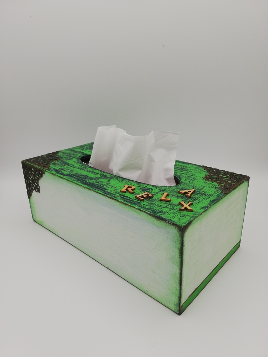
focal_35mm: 26
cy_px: 178
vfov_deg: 67.3
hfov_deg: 53.1
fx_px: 268
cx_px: 134
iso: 50
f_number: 2.2
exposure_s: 1/109
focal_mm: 3.81
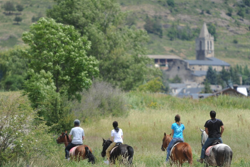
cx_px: 135
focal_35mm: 405
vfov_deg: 3.4
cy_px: 98
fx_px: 2812
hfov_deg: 5.1
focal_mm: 340
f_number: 4.8
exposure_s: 1/500
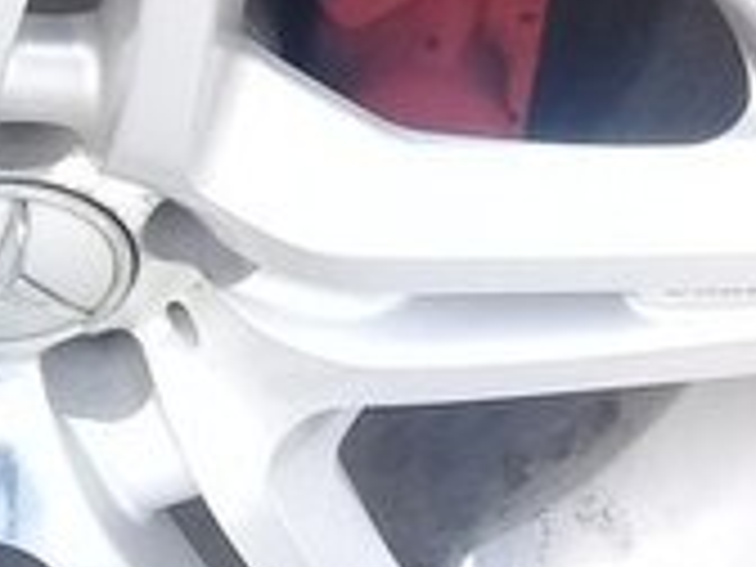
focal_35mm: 122
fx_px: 2664
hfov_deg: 15.7
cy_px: -376
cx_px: -99
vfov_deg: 11.5
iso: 50
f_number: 2.2
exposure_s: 1/114
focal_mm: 3.3
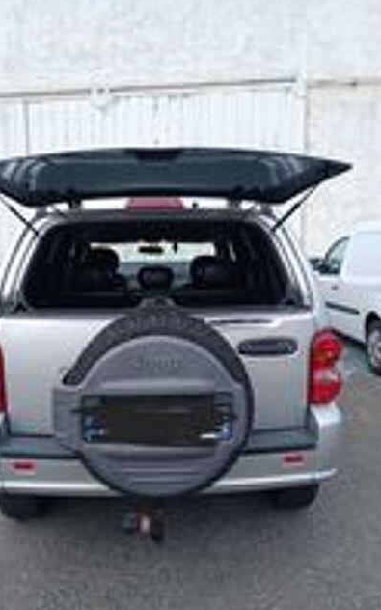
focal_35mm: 29
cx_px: 168
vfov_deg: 64.6
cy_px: 305
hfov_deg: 43.1
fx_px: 482
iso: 20
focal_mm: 3.98
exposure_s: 1/244
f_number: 1.8
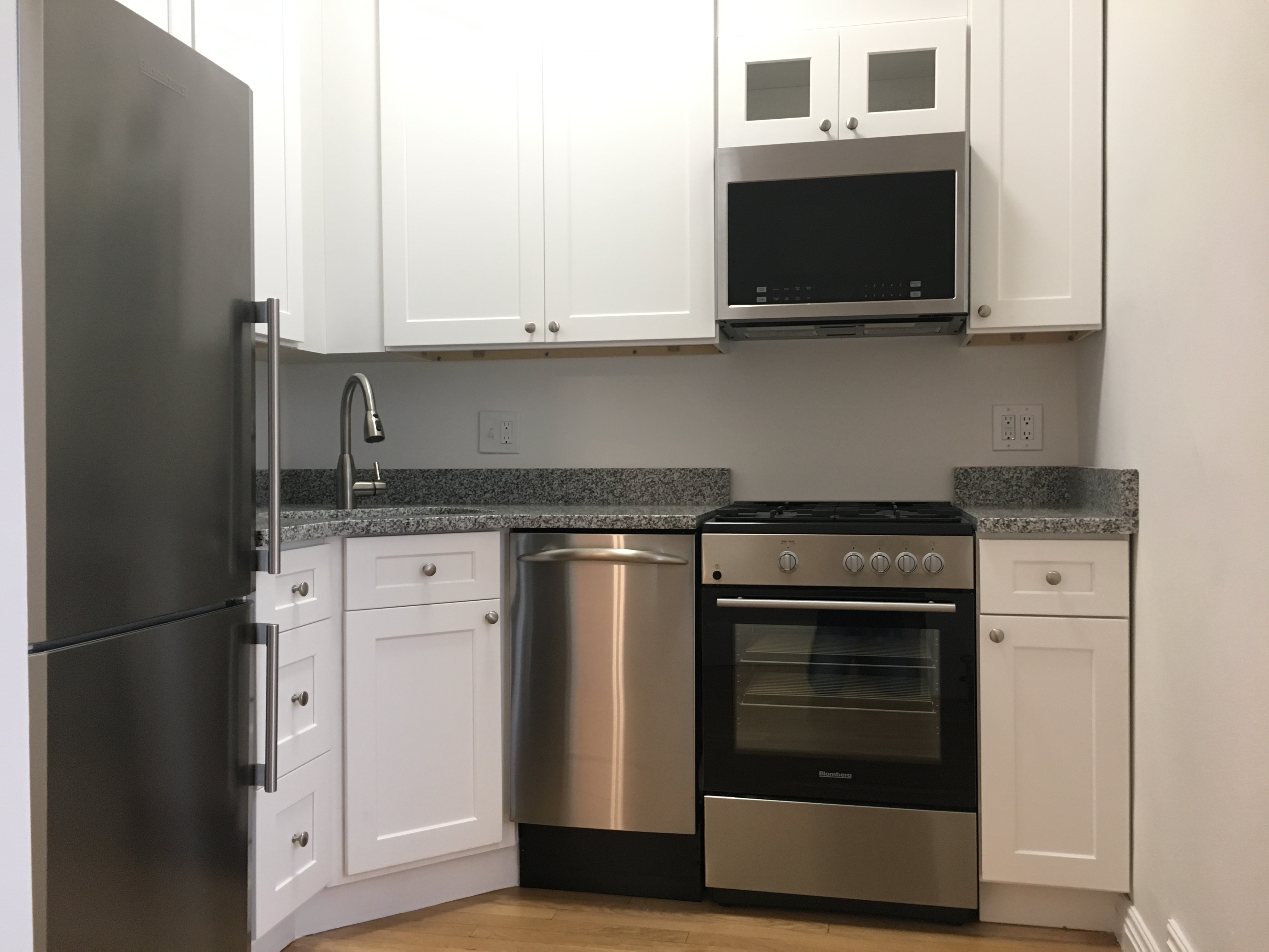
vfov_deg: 48.2
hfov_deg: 61.7
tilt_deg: -0.5
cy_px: 476
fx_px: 1063
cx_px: 634
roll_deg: +0.3
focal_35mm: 29
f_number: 2.2
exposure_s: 1/30
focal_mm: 4.15
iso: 100
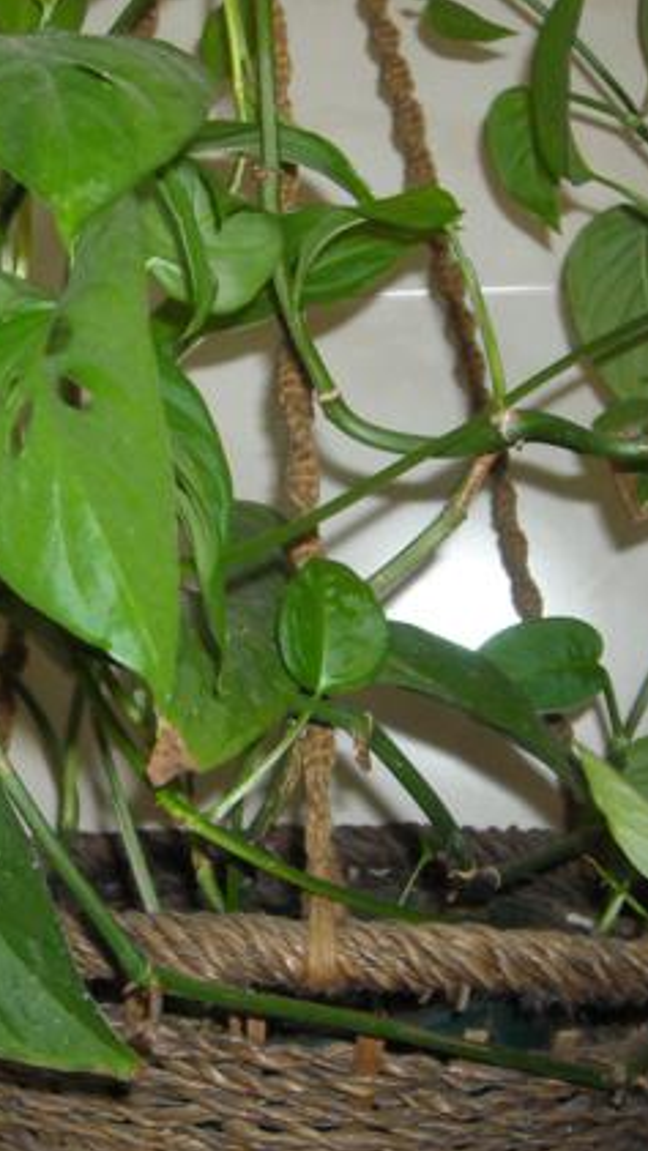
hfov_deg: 20.2
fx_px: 1771
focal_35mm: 58
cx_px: 25
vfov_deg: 36.0
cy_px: 519
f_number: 2.8
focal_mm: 5.7
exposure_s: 1/60
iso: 200
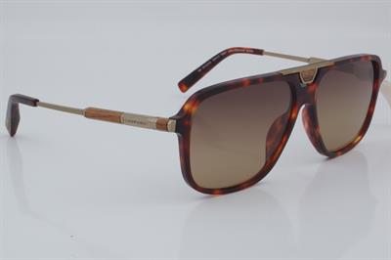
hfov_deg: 27.0
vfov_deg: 18.2
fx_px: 814
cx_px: 196
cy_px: 130
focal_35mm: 75
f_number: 32
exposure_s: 1/4
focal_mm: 50
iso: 100
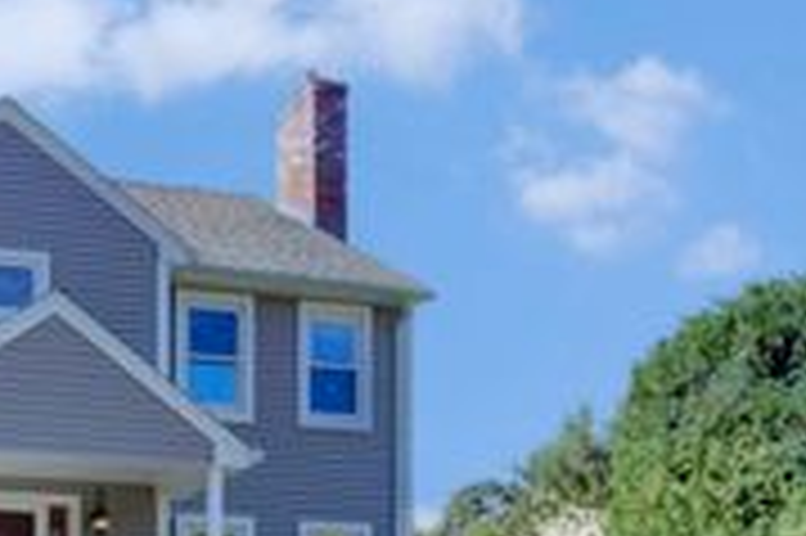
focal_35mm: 53
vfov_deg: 24.5
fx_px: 1185
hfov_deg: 32.9
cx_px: -81
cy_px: 516
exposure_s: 1/200
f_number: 8
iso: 100
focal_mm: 19
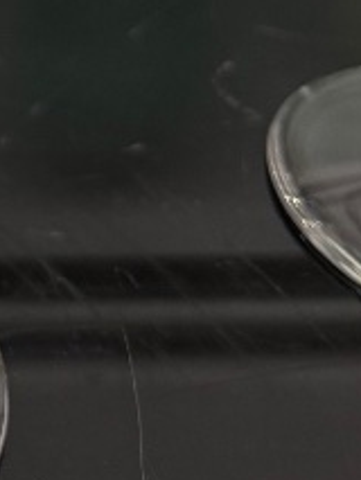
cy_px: -660
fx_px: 1875
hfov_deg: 9.3
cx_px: -614
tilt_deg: -15.7
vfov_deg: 11.9
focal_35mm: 135
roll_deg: -0.1
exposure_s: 1/50
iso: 160
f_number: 1.78
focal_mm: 6.76
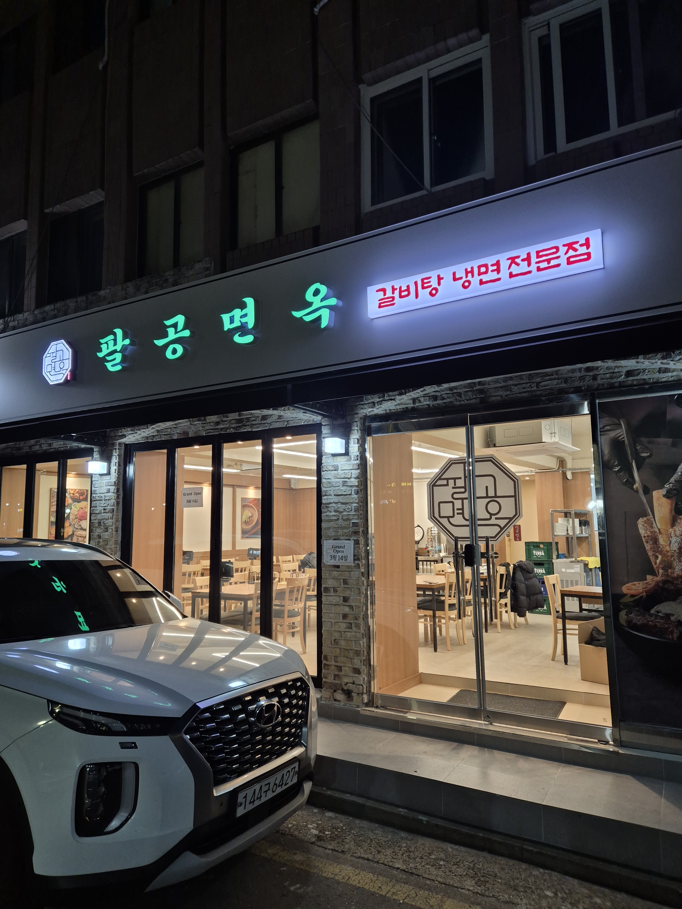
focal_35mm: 23
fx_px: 604
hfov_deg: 58.9
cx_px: 341
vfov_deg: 73.9
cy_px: 454
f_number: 1.8
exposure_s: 1/120
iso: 200
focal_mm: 5.4
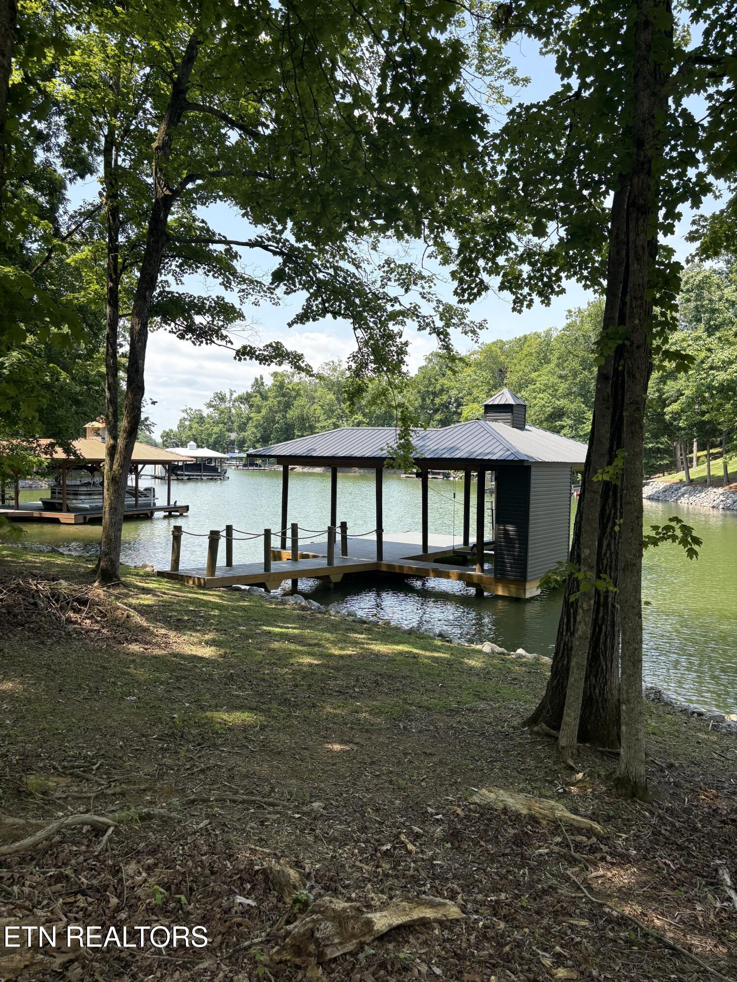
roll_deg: -1.5
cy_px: 491
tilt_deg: -2.9
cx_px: 368
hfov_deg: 53.1
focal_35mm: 26
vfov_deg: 67.3
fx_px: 738
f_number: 1.6
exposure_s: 1/1420
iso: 64
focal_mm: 5.96
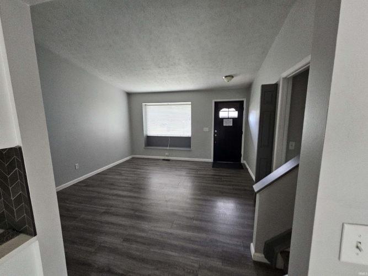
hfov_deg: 106.2
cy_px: 138
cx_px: 184
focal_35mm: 13
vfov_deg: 89.9
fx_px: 138
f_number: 2.2
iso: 400
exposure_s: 1/30
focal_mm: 2.2
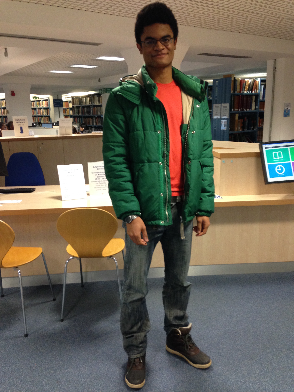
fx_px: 374
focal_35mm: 33
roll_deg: +1.5
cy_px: 196
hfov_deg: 42.9
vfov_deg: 55.4
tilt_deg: -14.0
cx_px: 147
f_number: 2.4
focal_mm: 4.12
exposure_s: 1/20
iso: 200
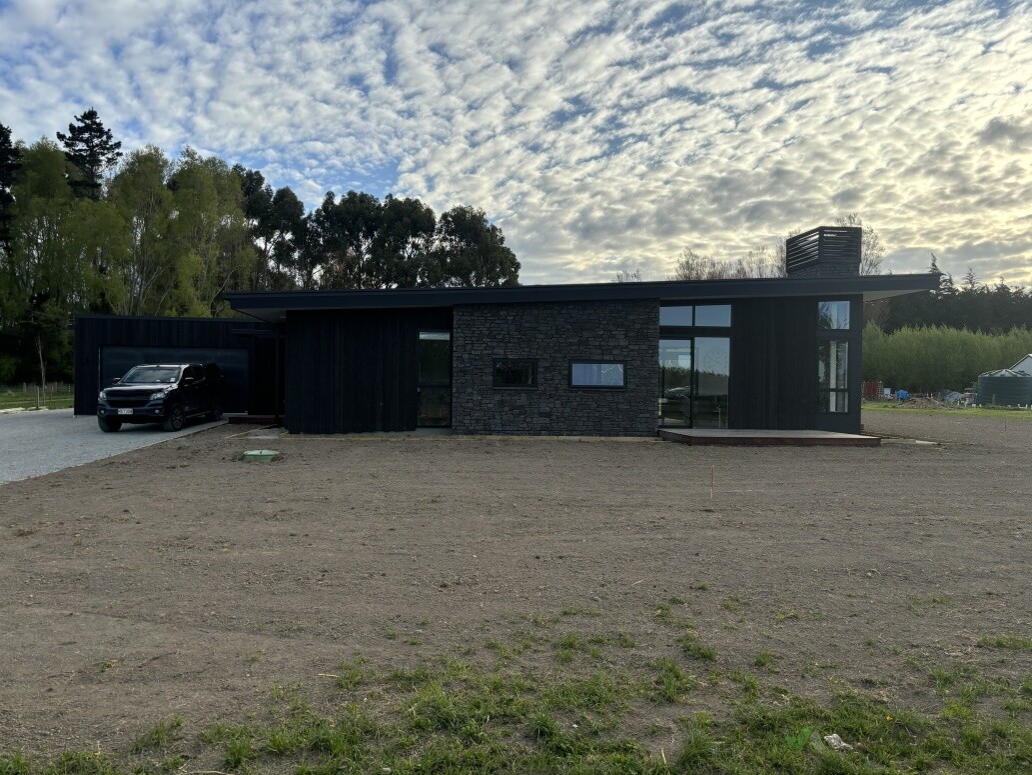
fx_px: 775
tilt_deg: -0.2
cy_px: 388
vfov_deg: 53.1
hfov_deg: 67.3
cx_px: 516
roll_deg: -1.0
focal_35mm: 26
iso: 50
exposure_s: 1/2513
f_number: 1.6
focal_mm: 5.96
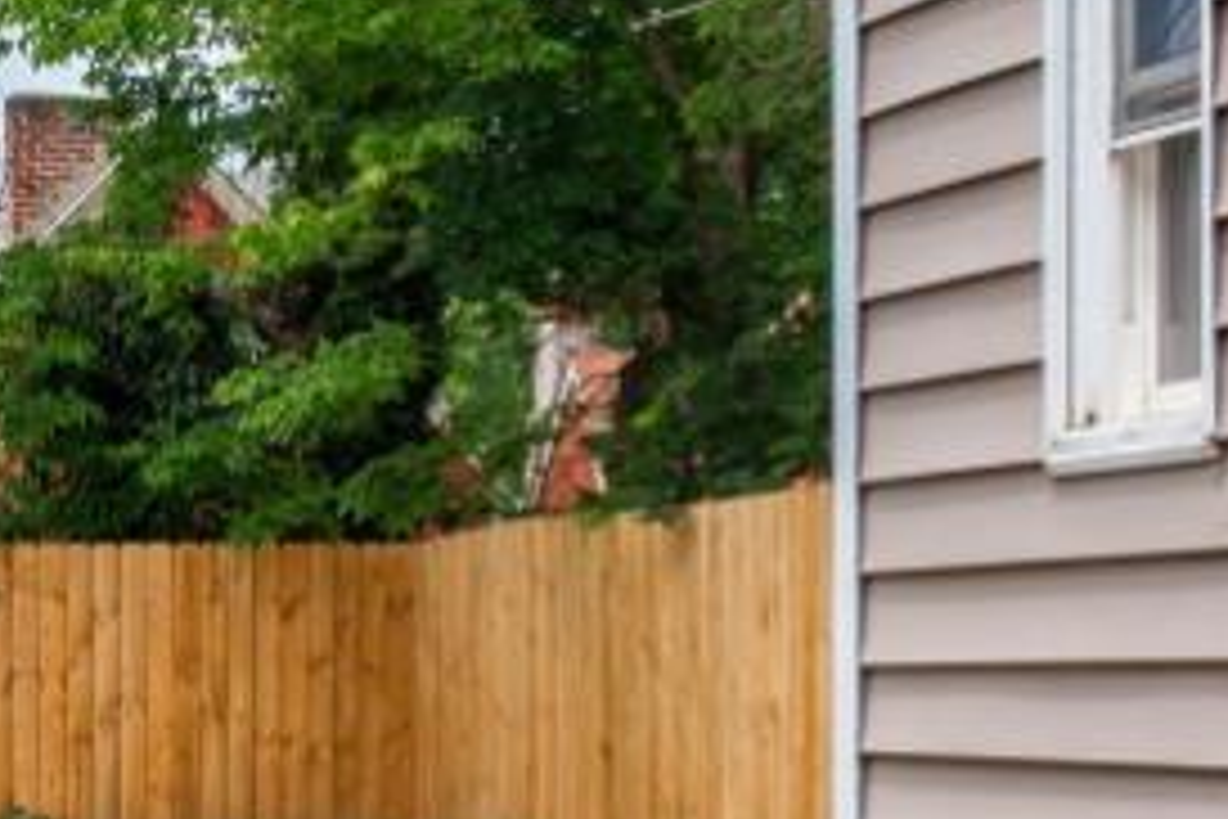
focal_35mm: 154
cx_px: -31
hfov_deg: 13.1
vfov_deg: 8.9
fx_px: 5253
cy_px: 601
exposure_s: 1/320
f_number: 8
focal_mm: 28
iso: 100
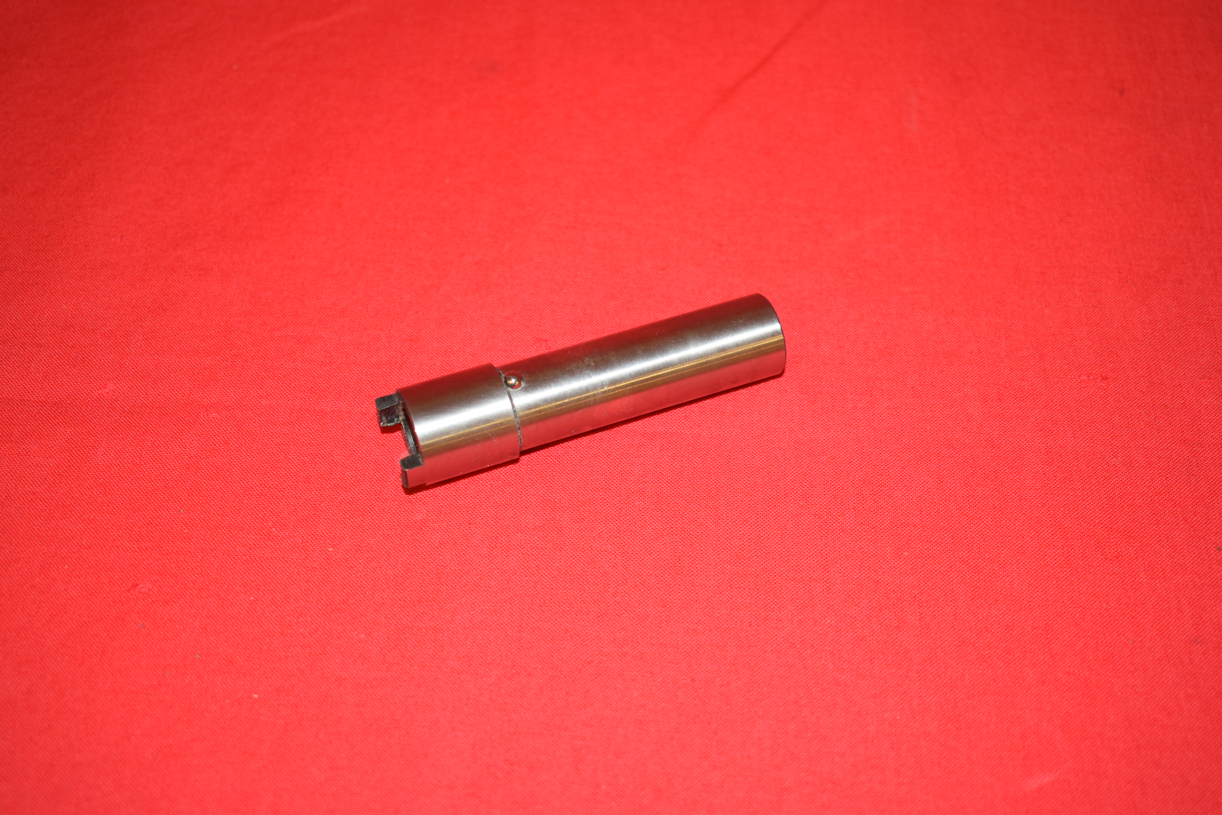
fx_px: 1732
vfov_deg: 26.5
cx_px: 611
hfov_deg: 38.9
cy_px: 408
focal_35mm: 51
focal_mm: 34
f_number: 5
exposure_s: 1/125
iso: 1250
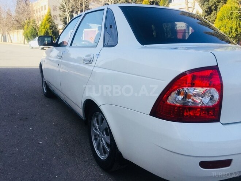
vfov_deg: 48.2
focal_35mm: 29
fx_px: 202
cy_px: 90
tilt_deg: -11.7
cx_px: 120
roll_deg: -1.9
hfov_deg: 61.7
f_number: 2.2
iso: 32
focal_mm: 4.15
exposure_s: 1/842
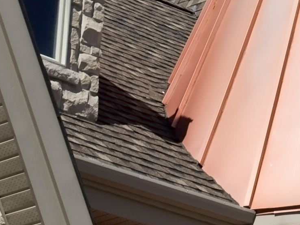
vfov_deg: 5.2
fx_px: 2461
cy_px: -177
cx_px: 403
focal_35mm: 284
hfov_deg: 6.9
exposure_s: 1/1250
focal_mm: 34
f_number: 6.3
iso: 200
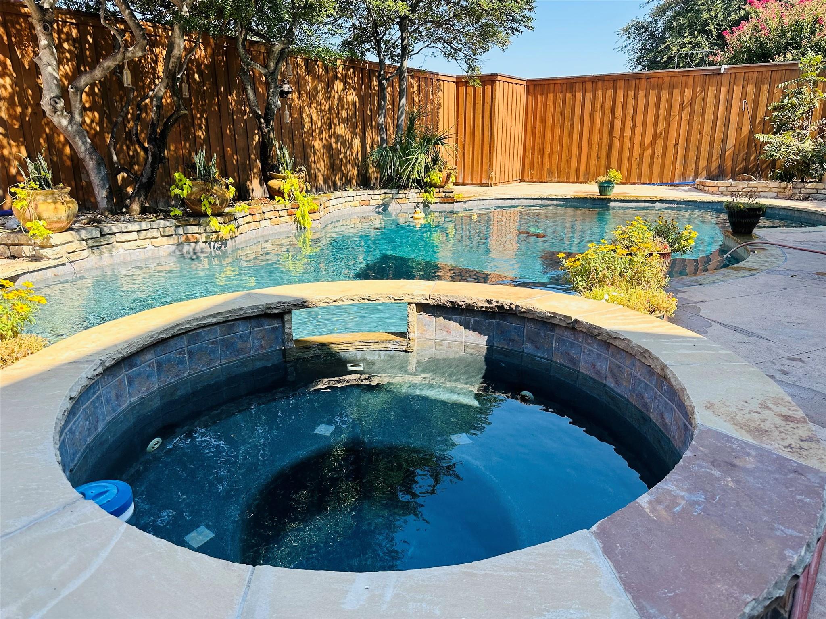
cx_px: 413
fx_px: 573
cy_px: 310
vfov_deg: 56.8
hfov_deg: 71.6
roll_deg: -1.2
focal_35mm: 24
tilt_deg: -15.9
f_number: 1.78
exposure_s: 1/1473
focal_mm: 6.86
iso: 80
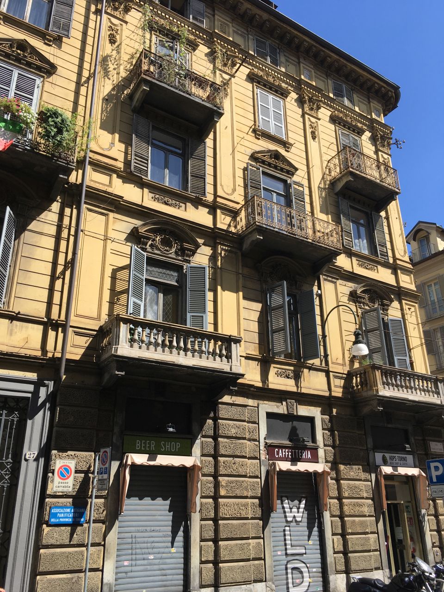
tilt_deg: +23.3
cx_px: 222
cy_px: 296
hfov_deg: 48.2
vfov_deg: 61.7
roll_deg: +0.9
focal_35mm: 29
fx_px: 496
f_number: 2.2
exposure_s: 1/1148
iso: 25
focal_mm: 4.15
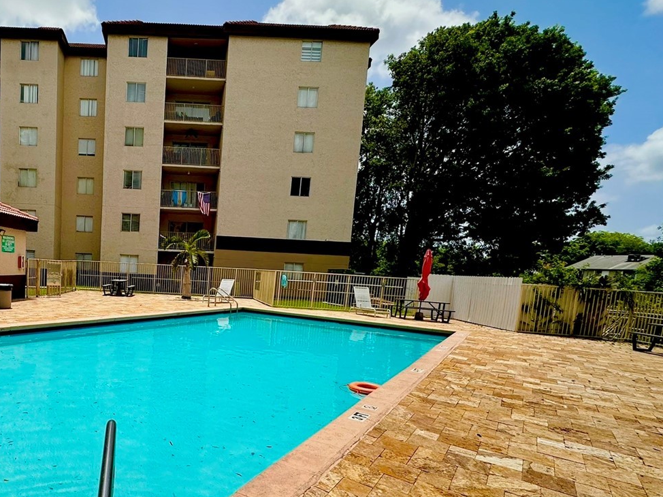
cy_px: 318
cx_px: 155
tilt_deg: -6.7
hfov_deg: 68.5
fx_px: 440
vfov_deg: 57.9
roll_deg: -2.8
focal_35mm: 23
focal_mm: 2.22
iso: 40
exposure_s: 1/3300
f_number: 2.2
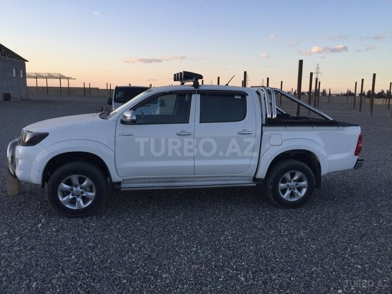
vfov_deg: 48.2
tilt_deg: -7.7
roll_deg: -1.6
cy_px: 147
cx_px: 196
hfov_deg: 61.7
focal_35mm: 29
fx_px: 328
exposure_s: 1/412
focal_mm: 4.15
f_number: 2.2
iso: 32
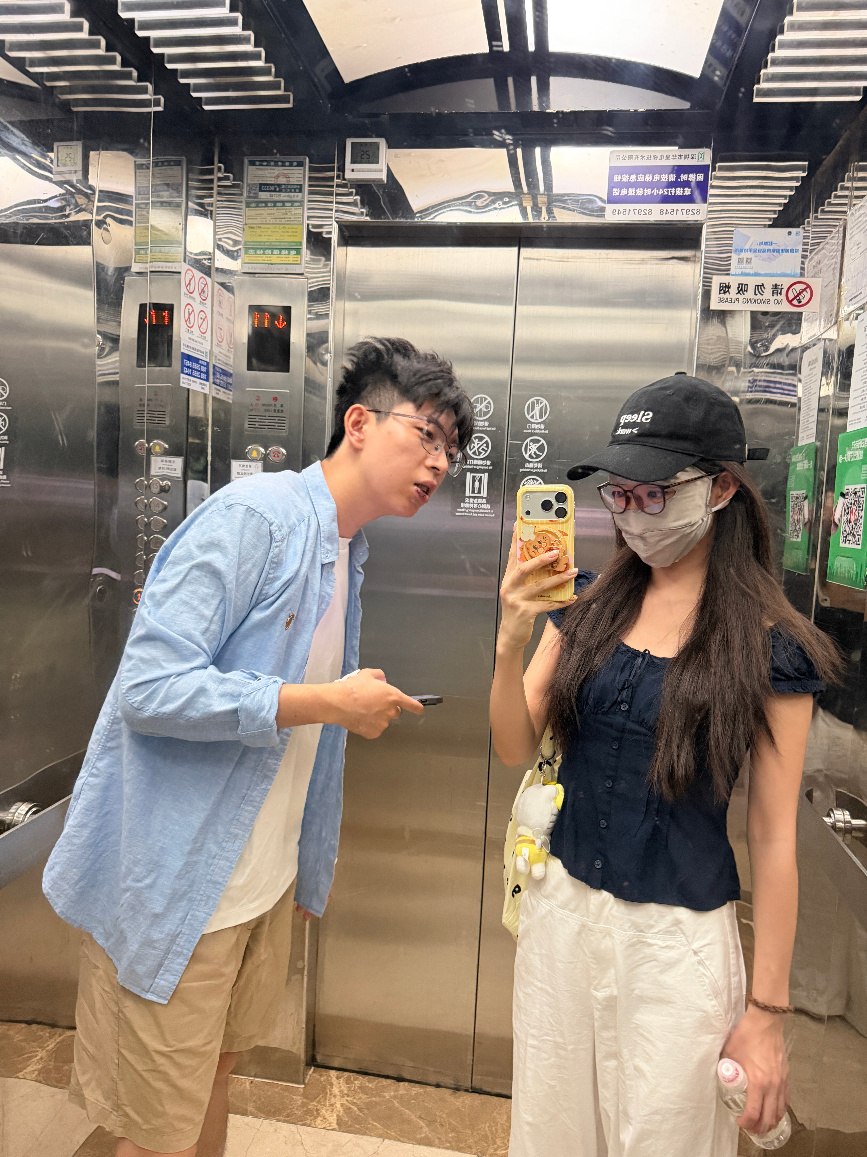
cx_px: 434
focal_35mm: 24
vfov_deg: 71.6
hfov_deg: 56.8
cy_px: 578
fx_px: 801
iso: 640
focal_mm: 6.76
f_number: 1.78
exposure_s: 1/33
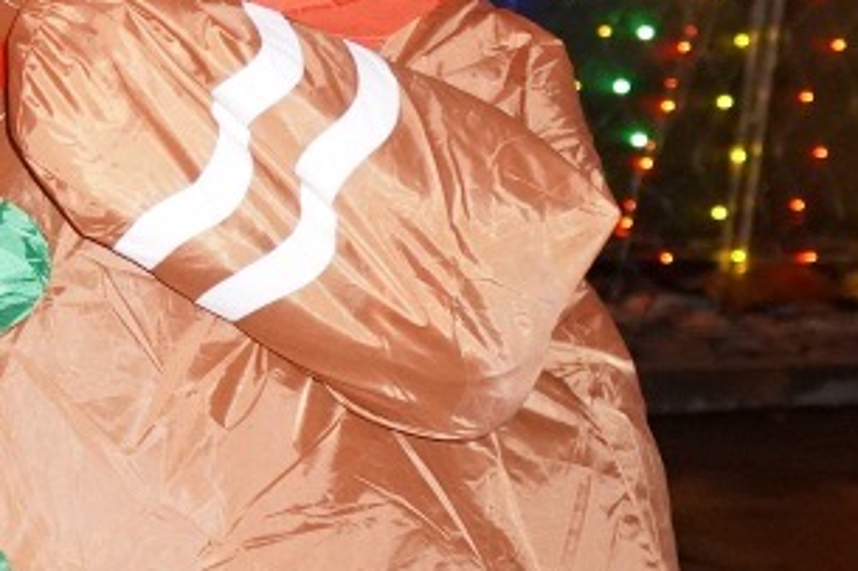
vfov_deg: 11.6
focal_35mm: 118
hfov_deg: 14.5
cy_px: 287
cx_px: -830
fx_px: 2811
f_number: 2
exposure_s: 1/160
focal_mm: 16
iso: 2000
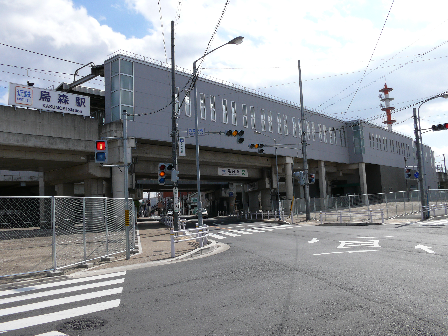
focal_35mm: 45
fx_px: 582
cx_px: 224
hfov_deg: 42.1
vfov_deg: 32.2
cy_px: 168
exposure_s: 1/500
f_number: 6.3
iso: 100
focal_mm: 9.4
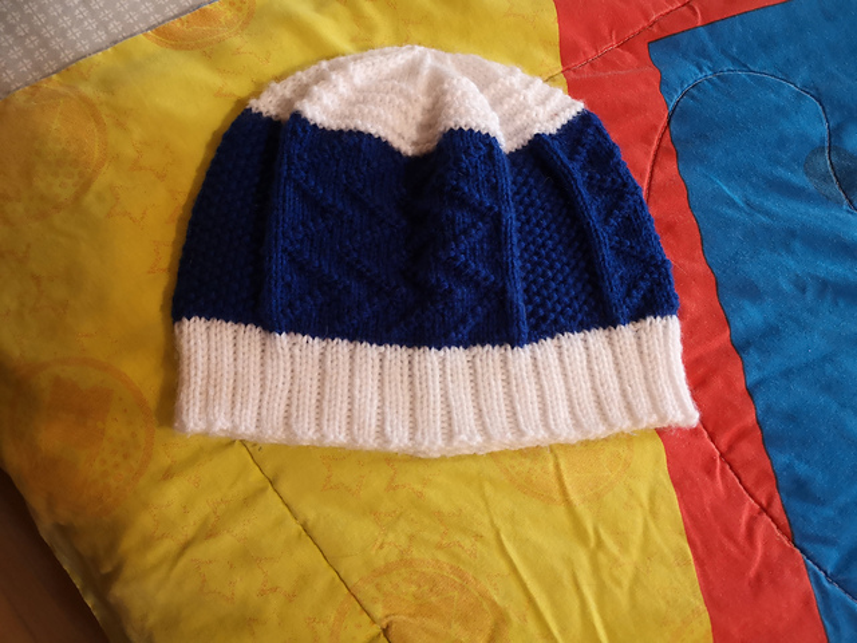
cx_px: 428
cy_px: 322
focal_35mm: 27
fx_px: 668
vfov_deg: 51.4
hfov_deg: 65.3
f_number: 1.8
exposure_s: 1/30
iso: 320
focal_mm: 3.95
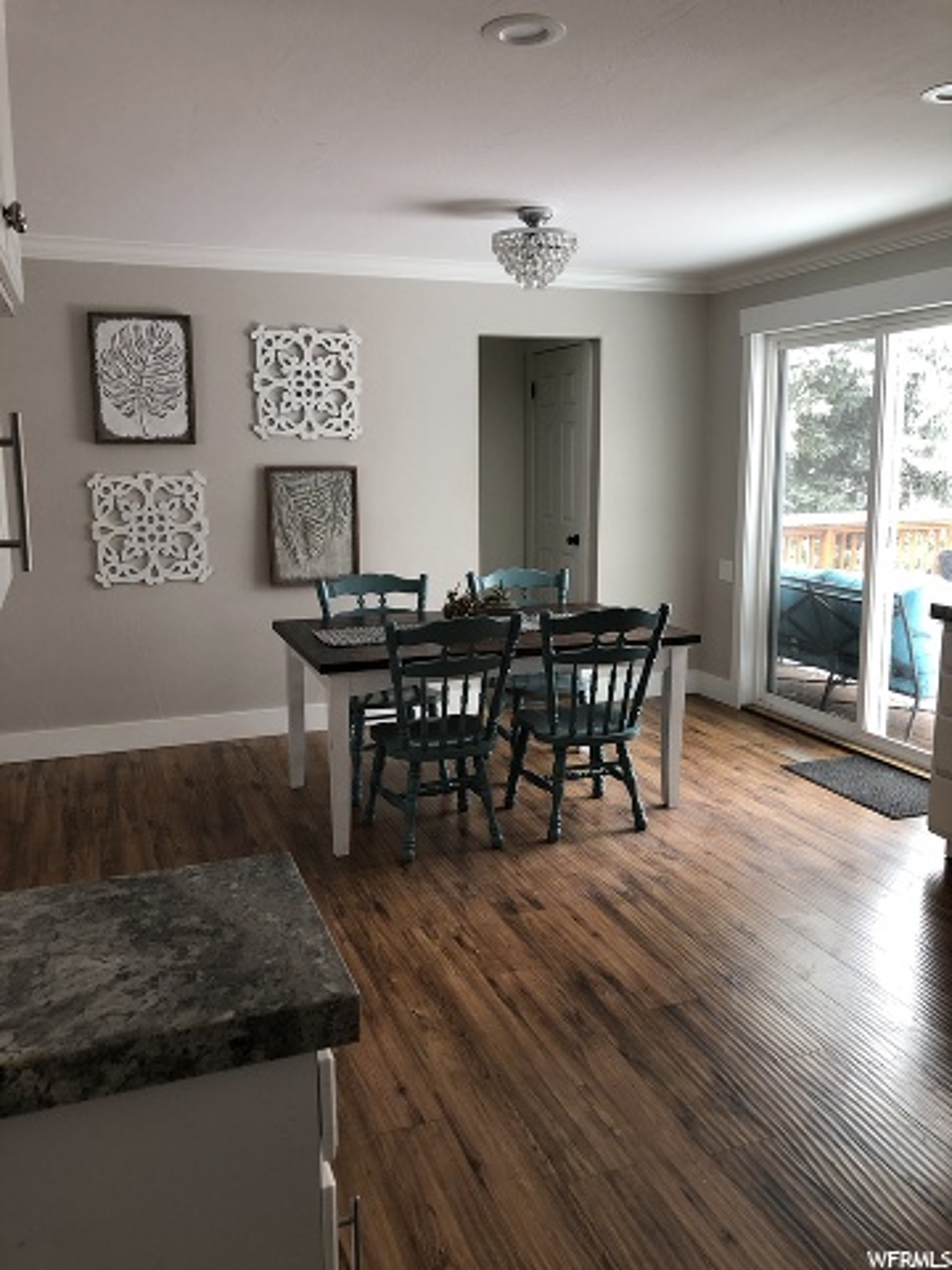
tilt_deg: -10.7
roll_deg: +0.1
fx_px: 1027
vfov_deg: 63.4
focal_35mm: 28
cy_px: 635
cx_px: 476
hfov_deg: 49.7
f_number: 1.8
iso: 25
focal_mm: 4
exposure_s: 1/40
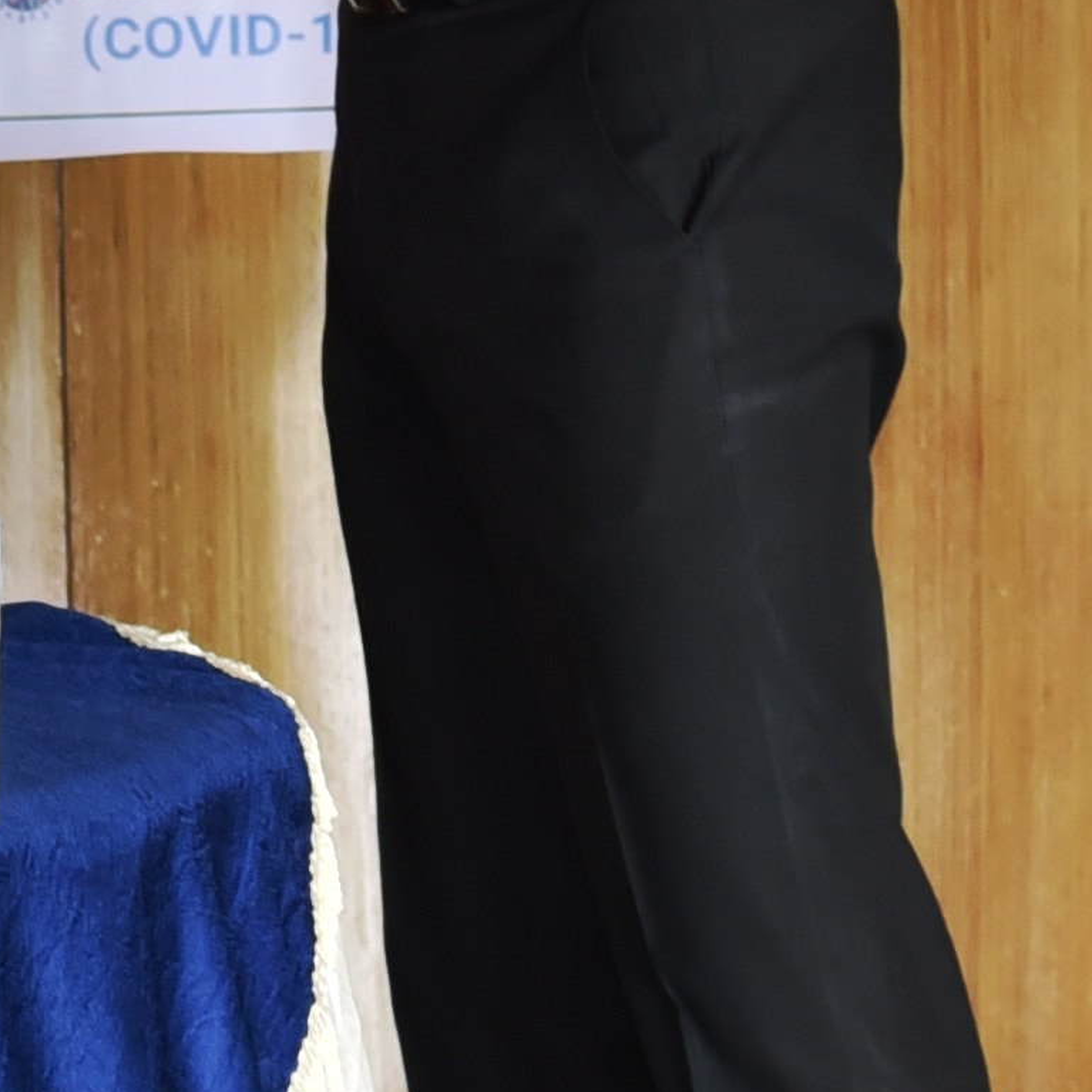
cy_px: 154
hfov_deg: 8.7
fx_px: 7138
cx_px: 33
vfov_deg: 8.7
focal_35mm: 200
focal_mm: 30
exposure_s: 1/80
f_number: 4
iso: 800
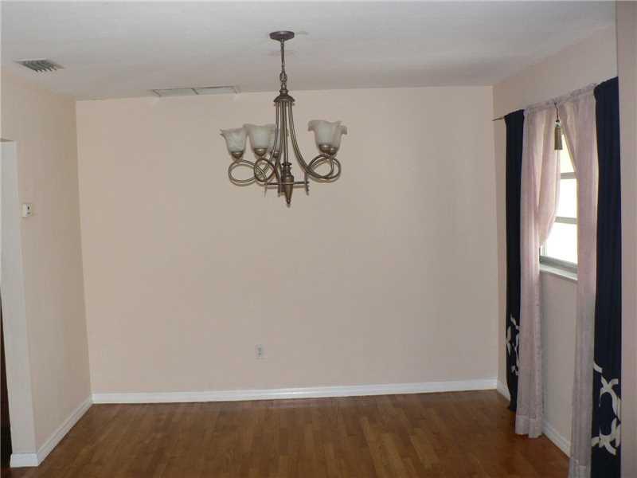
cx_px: 318
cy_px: 239
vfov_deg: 39.7
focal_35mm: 36
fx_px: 662
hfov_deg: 51.4
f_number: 2.8
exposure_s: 1/60
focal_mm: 6
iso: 200
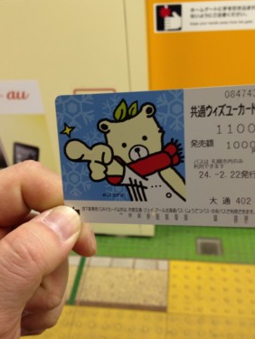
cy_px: 164
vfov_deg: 44.7
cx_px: 121
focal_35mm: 42
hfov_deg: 34.4
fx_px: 412
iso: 125
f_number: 2.4
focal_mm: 4.28
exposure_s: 1/20
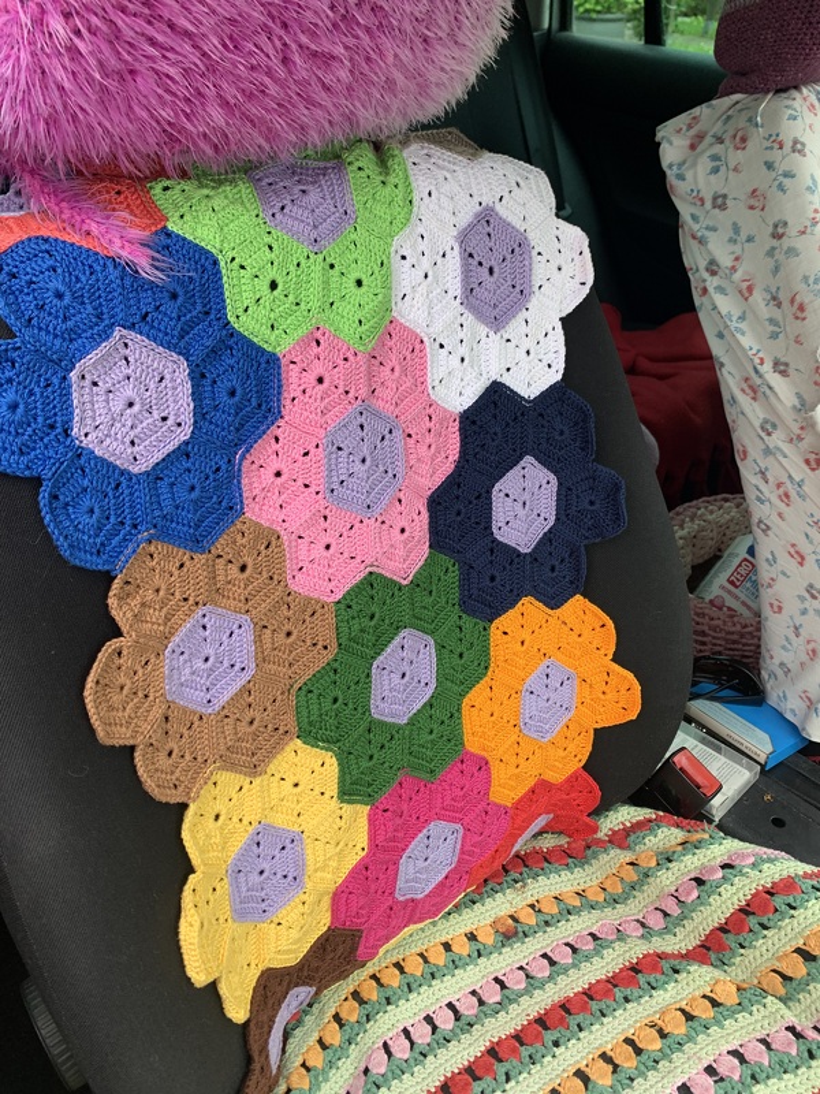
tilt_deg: -38.4
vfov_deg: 67.3
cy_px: 547
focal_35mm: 26
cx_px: 410
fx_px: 821
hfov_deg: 53.1
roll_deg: +1.9
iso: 50
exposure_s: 1/121
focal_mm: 4.25
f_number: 1.8
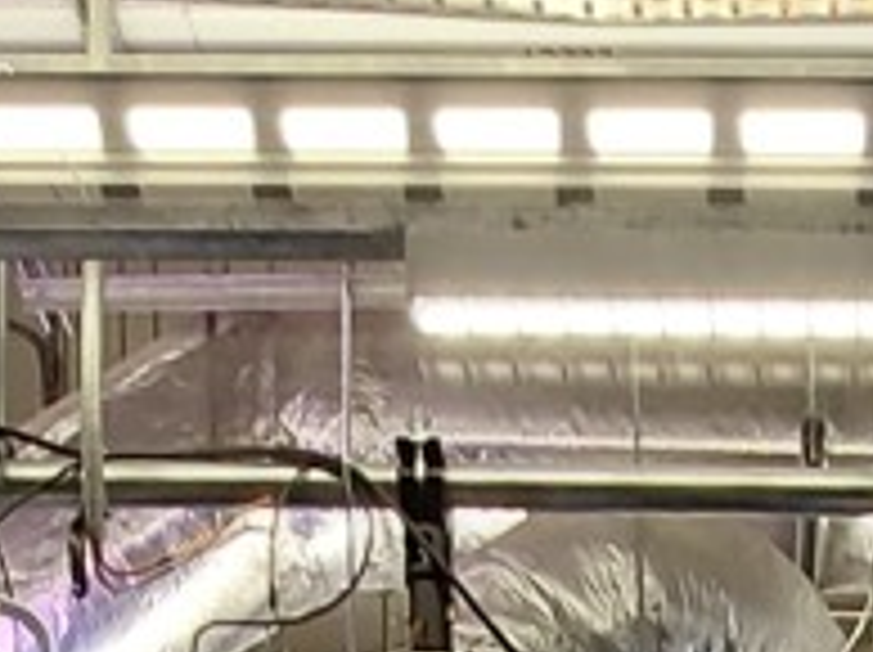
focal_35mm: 94
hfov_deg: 19.7
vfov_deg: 9.8
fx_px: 2368
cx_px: 1040
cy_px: 2172
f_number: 2.2
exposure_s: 1/50
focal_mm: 1.74
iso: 100
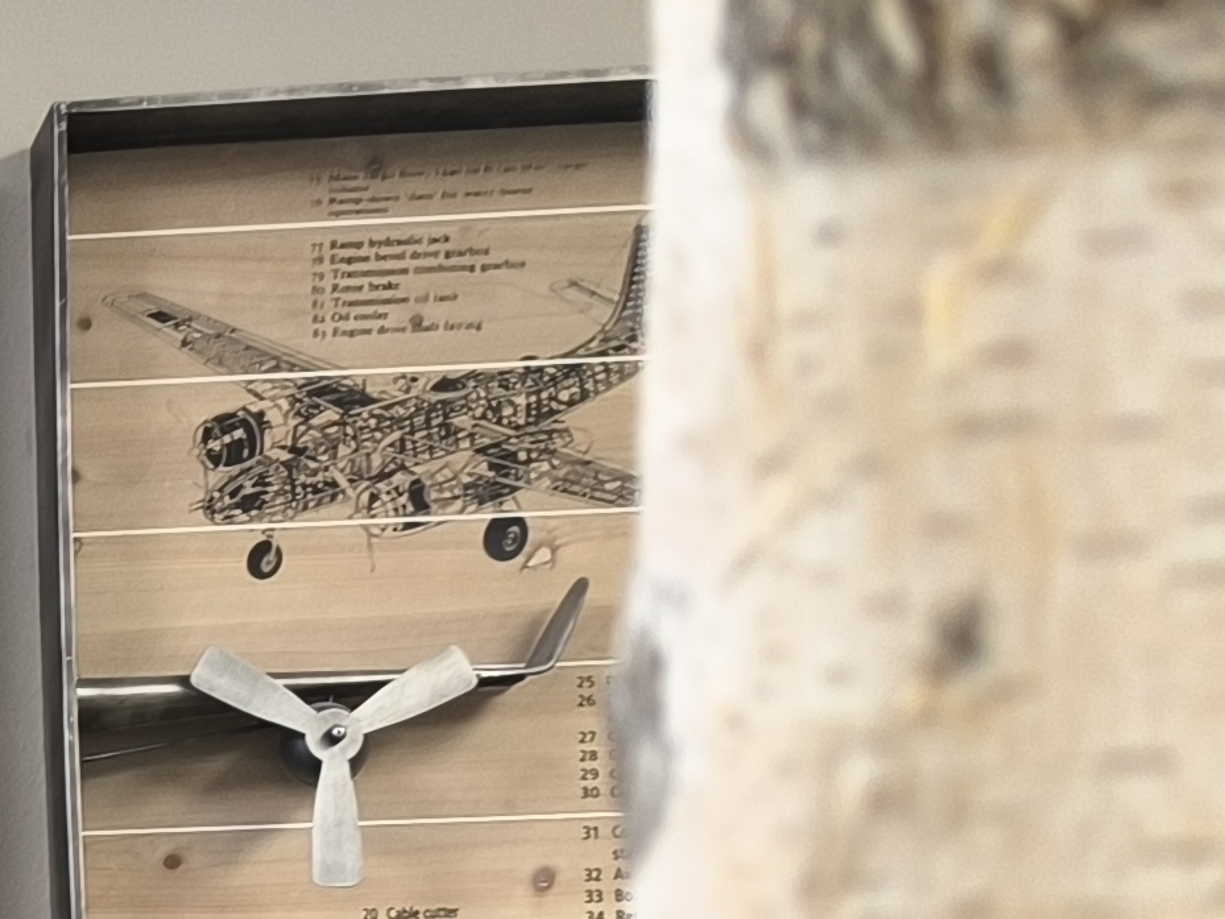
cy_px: 1127
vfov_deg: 14.2
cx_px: -891
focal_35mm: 101
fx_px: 3575
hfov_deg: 16.6
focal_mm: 6.14
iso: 500
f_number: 1.65
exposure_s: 1/50
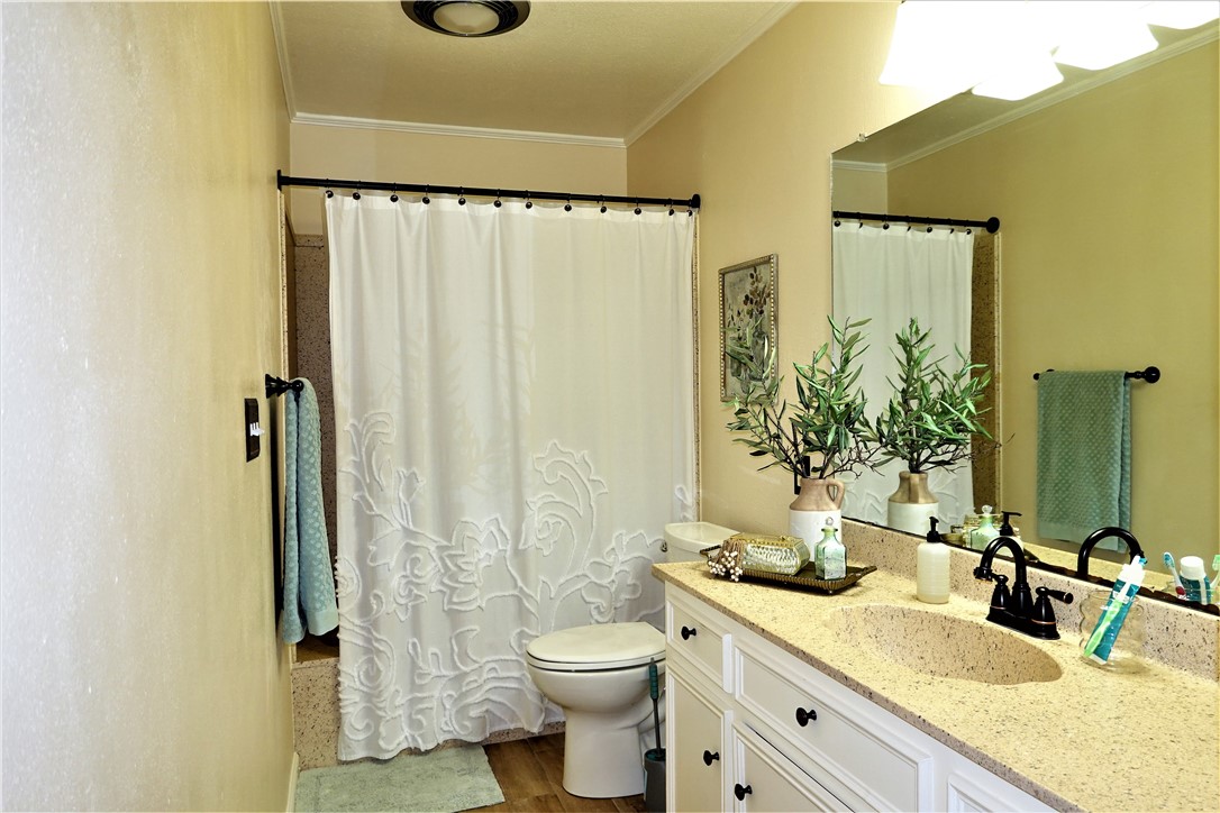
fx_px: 813
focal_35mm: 24
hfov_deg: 73.7
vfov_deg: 53.1
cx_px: 610
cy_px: 406
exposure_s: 1/30
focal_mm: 9
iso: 250
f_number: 2.8
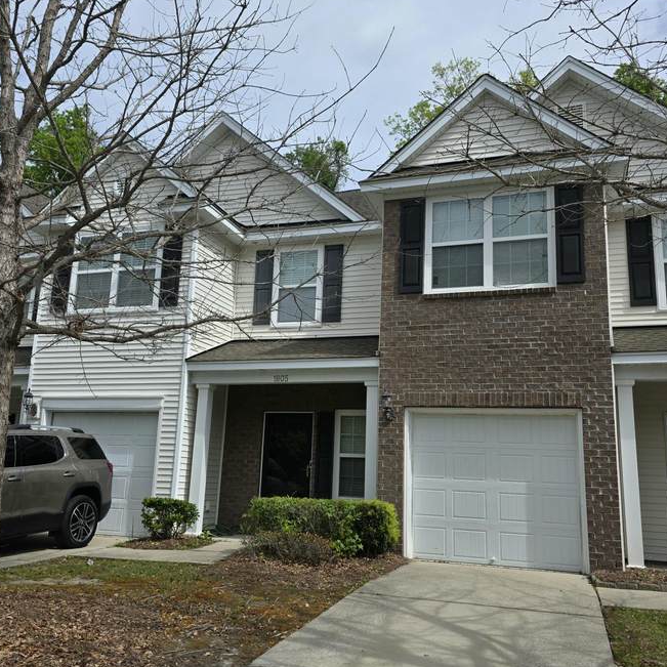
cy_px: 335
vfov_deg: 54.0
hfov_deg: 54.0
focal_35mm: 30
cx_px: 337
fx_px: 654
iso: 64
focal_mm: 6.3
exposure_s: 1/7944
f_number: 1.7
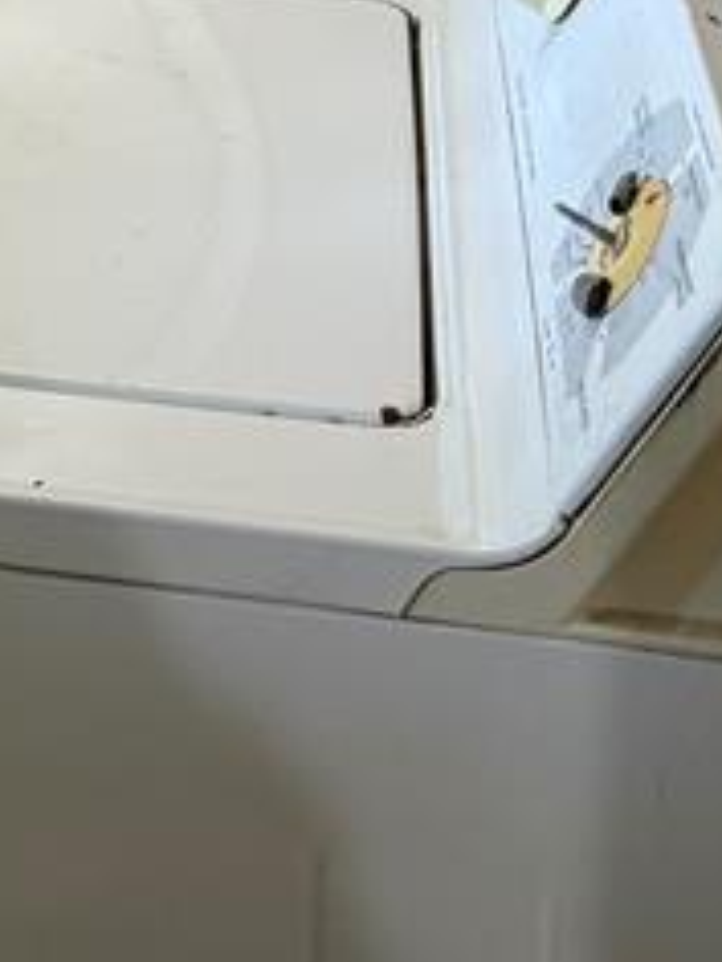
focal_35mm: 78
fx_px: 2169
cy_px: -538
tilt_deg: -8.8
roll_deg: +0.3
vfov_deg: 20.7
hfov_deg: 17.9
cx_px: -171
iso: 250
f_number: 1.78
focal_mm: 6.76
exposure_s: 1/60
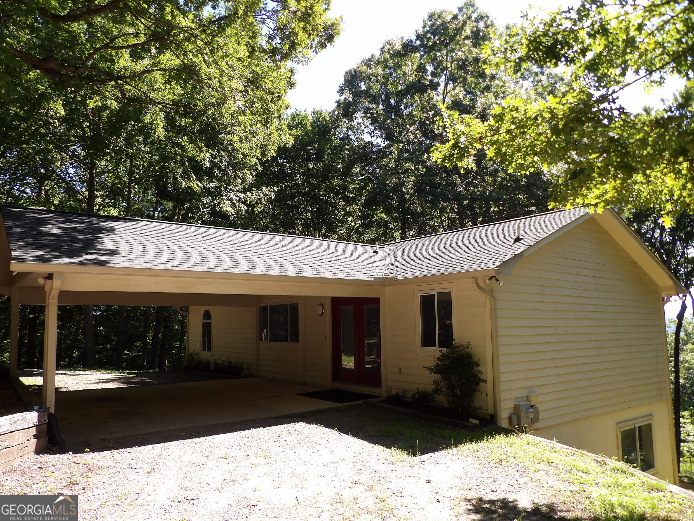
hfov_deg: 71.6
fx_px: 481
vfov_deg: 56.8
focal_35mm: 24
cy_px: 260
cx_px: 347
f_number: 3.2
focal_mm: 4.3
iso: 100
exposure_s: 1/306
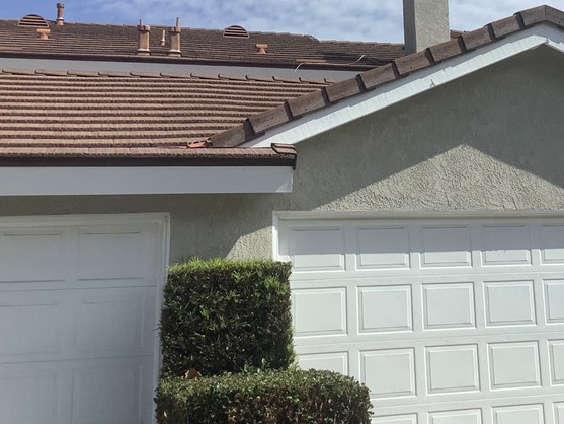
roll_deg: +3.2
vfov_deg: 25.3
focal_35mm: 57
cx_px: 415
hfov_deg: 33.2
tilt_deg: +11.2
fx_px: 929
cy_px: 101
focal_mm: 3.3
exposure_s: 1/2331
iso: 25
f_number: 2.4
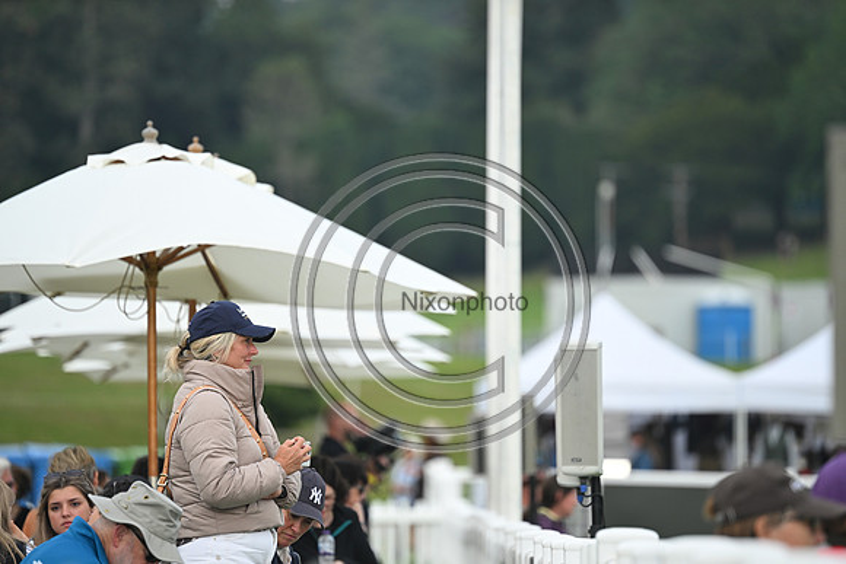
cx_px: 423
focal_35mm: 400
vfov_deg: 3.4
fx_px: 9402
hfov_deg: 5.2
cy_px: 282
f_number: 5.6
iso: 800
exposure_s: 1/1250
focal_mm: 400
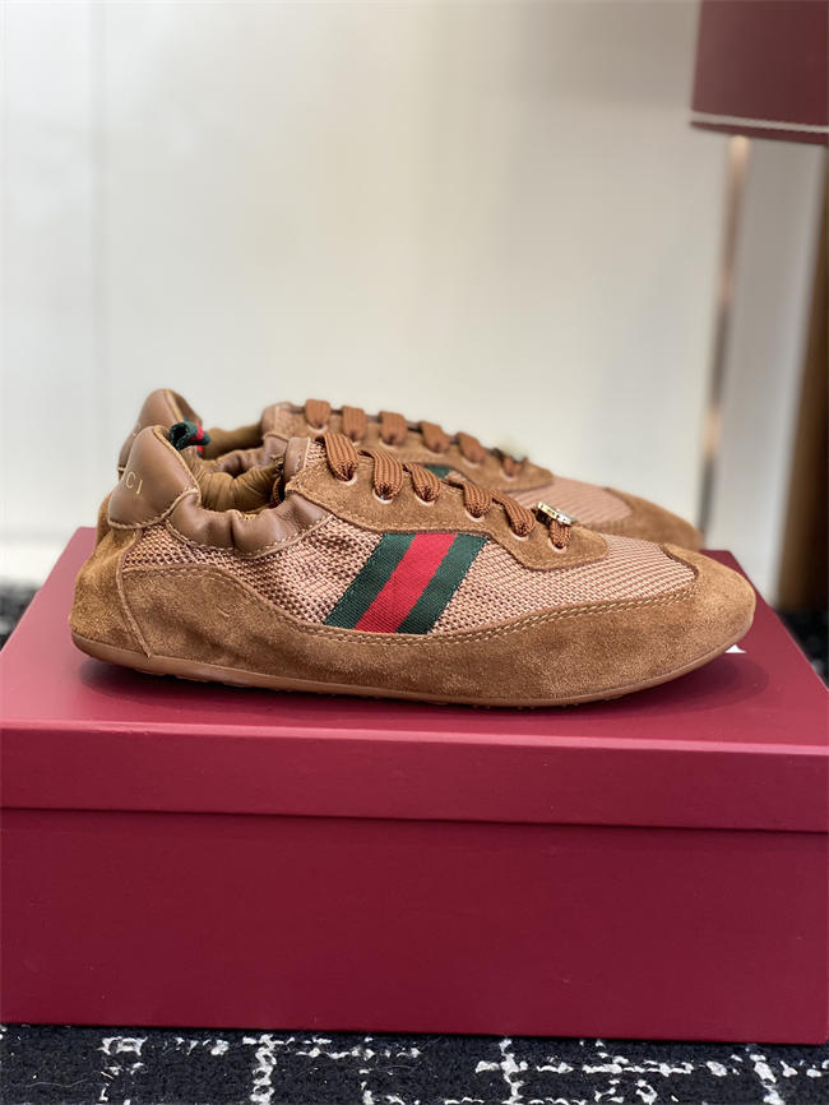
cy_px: 552
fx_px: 1660
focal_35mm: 52
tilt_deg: -15.7
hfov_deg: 28.0
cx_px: 414
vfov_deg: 36.8
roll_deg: -3.3
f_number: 2
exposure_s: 1/122
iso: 64
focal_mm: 6
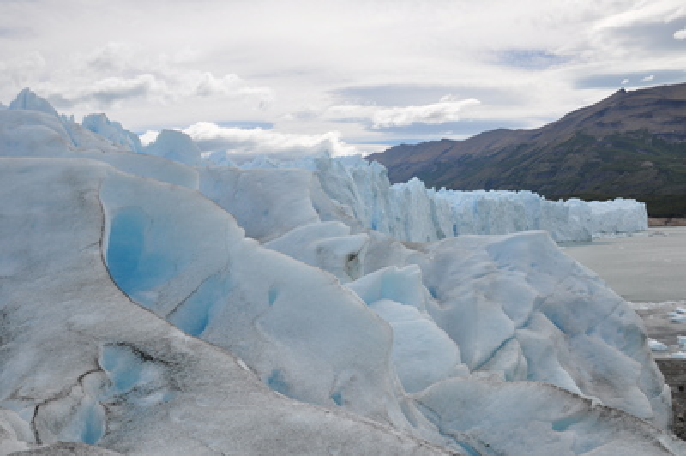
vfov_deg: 39.9
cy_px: 228
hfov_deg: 57.3
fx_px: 628
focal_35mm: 33
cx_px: 343
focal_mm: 22
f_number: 13
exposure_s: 1/640
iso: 400
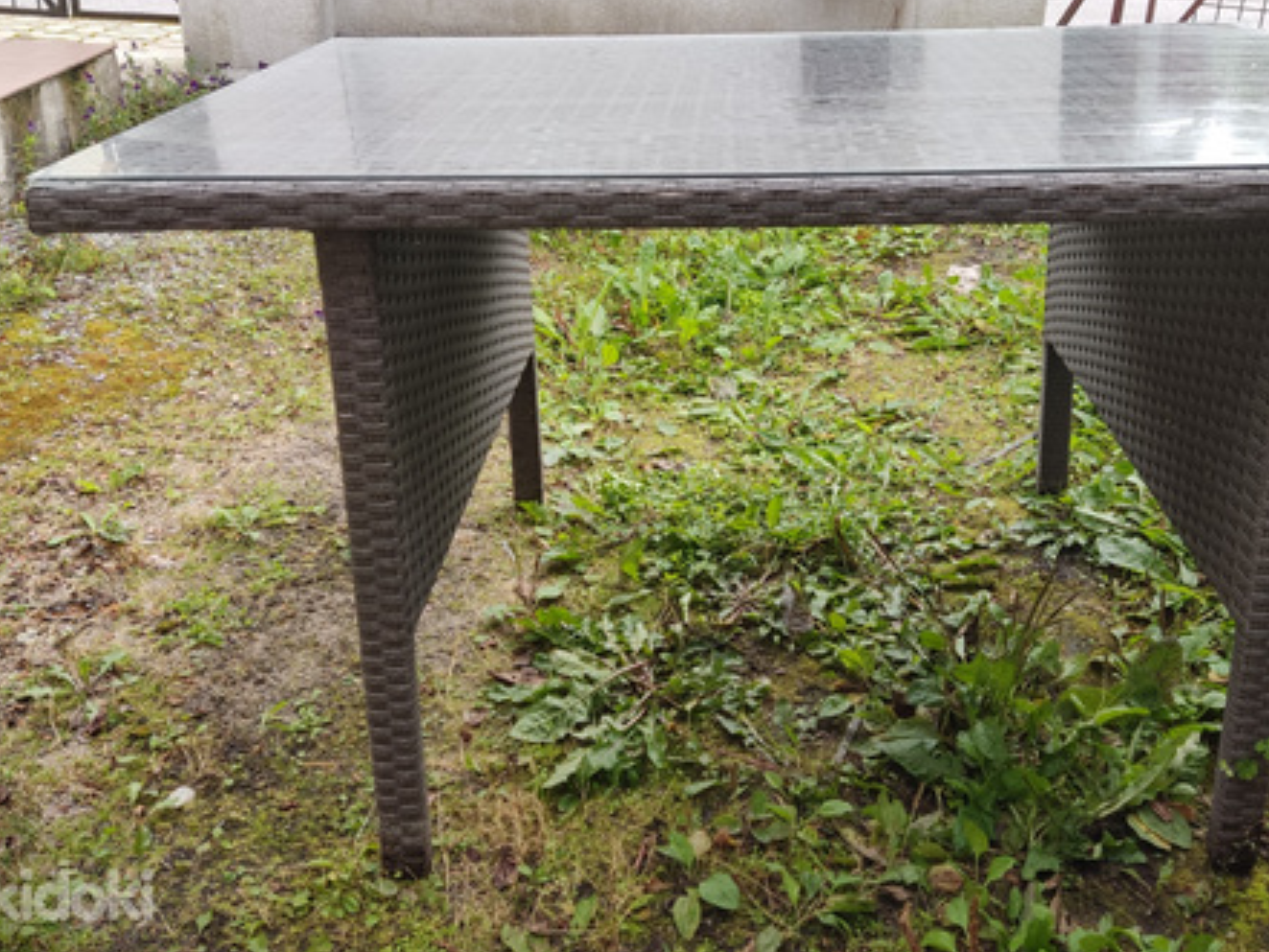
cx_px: 731
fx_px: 1247
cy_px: 348
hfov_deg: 53.7
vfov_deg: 41.5
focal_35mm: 34
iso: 50
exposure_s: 1/147
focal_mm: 4.71
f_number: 1.79
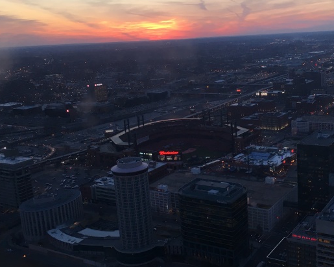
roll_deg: +4.5
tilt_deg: -11.5
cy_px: 133
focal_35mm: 44
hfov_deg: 41.5
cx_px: 219
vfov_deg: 34.2
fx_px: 435
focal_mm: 4.15
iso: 25
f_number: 2.2
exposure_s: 1/40
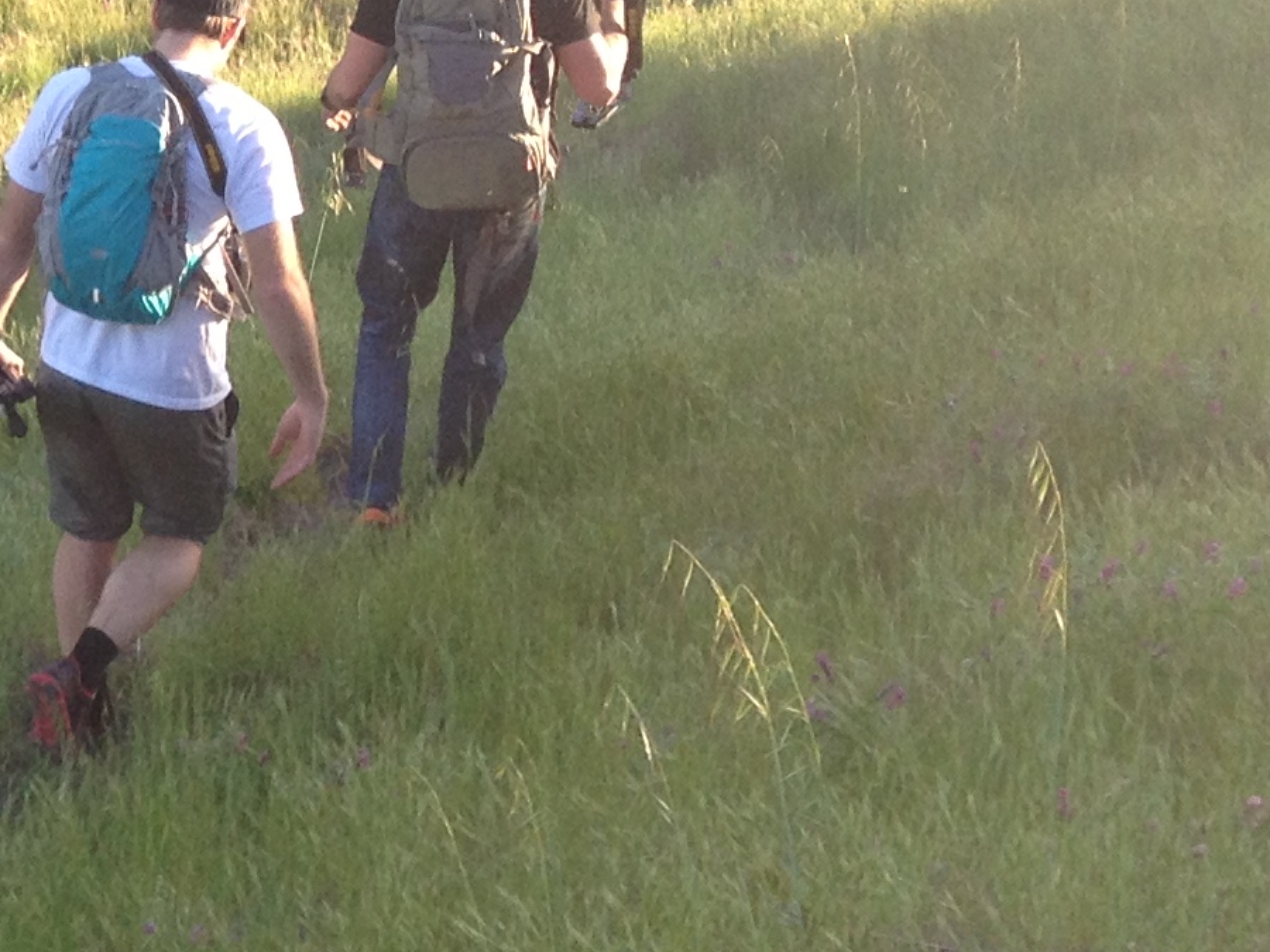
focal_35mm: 127
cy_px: 90
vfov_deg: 11.6
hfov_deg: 14.5
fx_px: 4659
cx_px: -594
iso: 50
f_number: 2.4
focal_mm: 4.28
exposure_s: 1/264
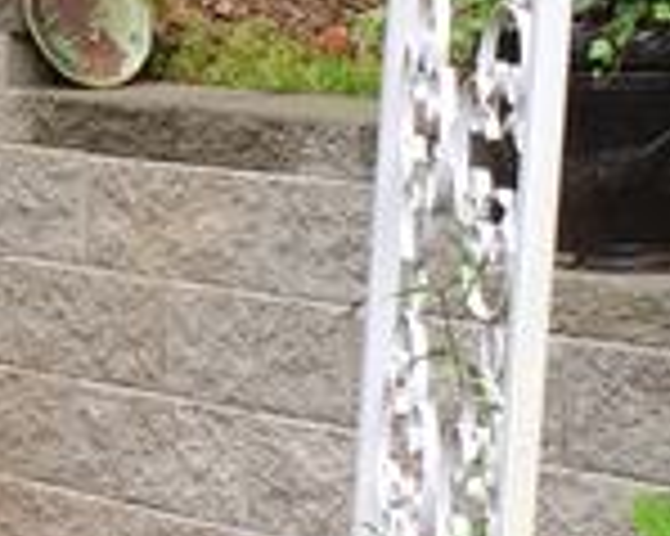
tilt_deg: -7.7
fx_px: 3508
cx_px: -290
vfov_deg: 8.7
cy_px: 369
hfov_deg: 10.6
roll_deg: -0.7
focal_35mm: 177
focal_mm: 4.15
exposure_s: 1/120
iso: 32
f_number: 2.2
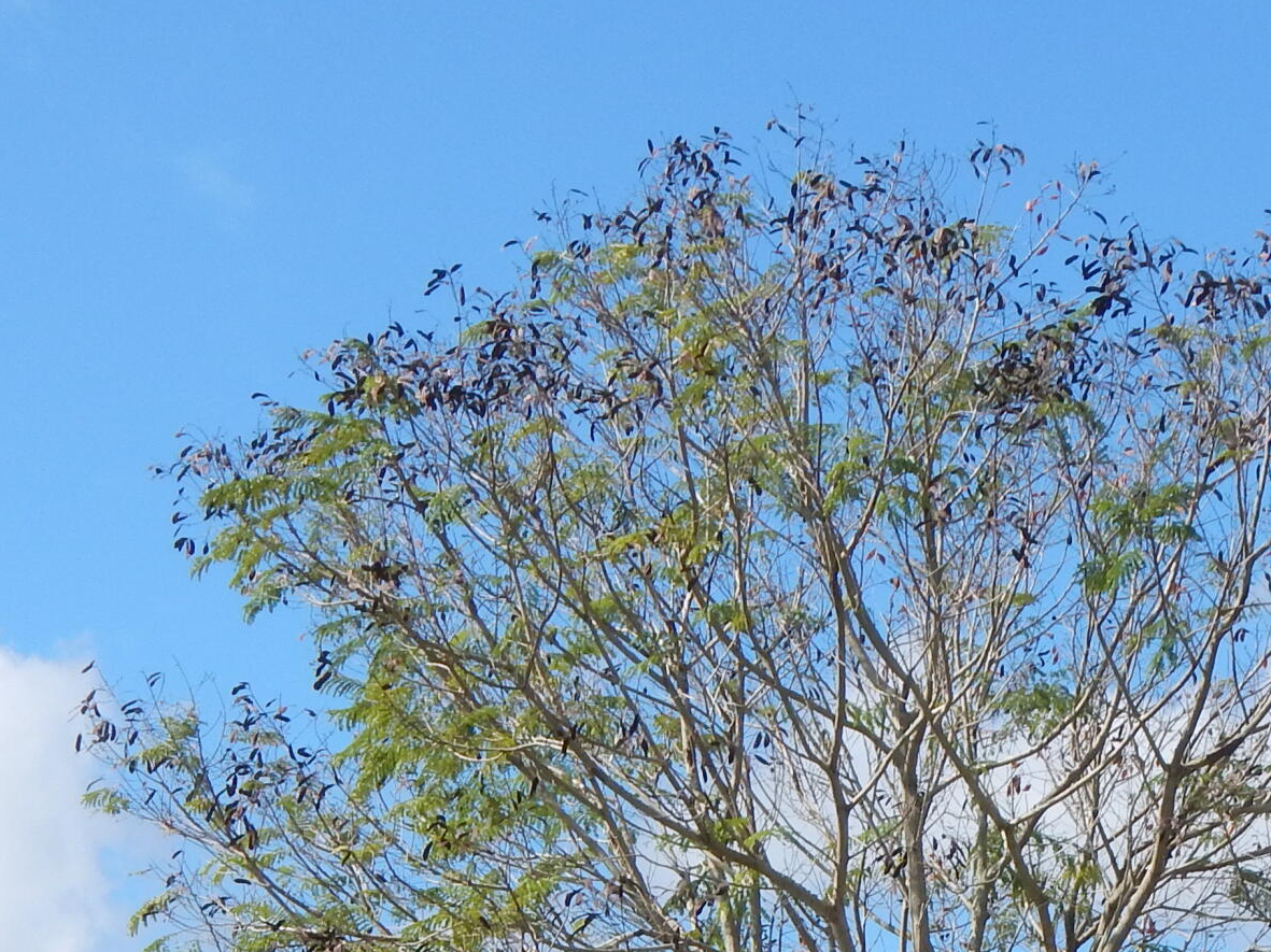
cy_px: 1168
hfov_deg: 12.5
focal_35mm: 155
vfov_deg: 9.4
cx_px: 1406
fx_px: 5689
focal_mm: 10.9
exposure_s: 1/1000
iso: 125
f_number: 4
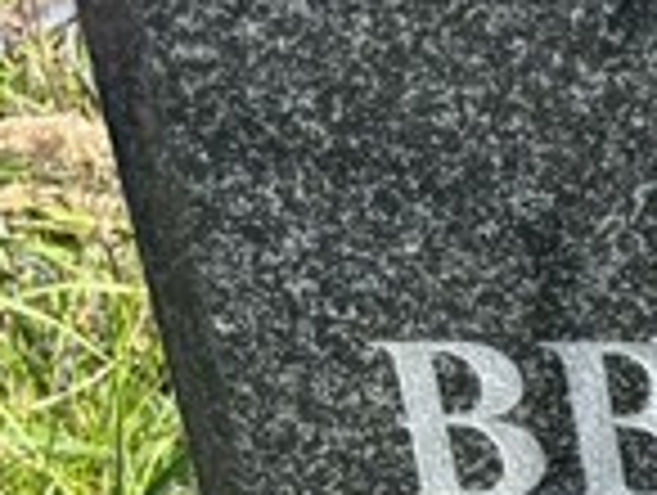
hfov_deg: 11.8
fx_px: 2700
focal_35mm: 142
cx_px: 1458
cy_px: 828
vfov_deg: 10.0
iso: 50
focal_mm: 5.96
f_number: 1.6
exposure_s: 1/1027
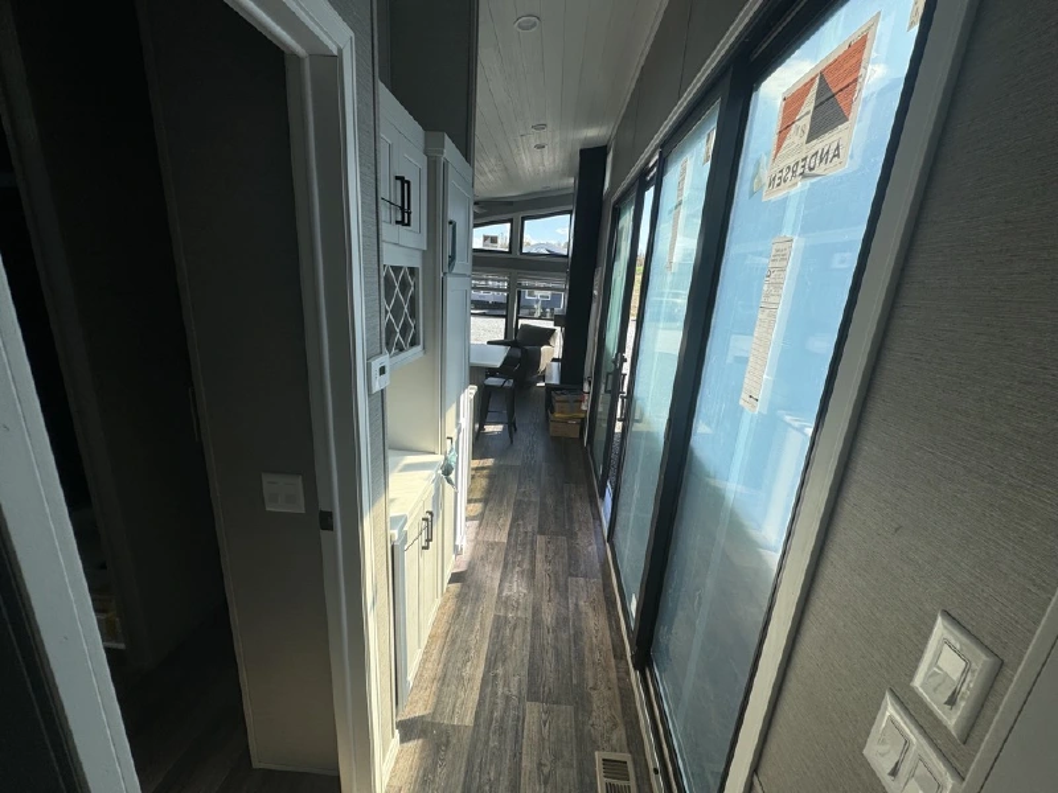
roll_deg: -4.7
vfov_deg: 85.7
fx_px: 428
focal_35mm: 14
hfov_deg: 102.1
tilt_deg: -16.8
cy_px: 396
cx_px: 529
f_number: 2.2
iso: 40
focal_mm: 2.22
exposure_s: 1/445
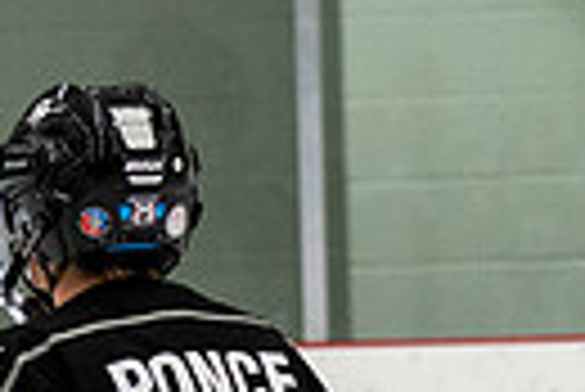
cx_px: 286
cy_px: 542
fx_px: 11632
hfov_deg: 2.9
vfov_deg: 1.9
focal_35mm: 715
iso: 1400
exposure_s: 1/640
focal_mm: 86
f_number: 2.8
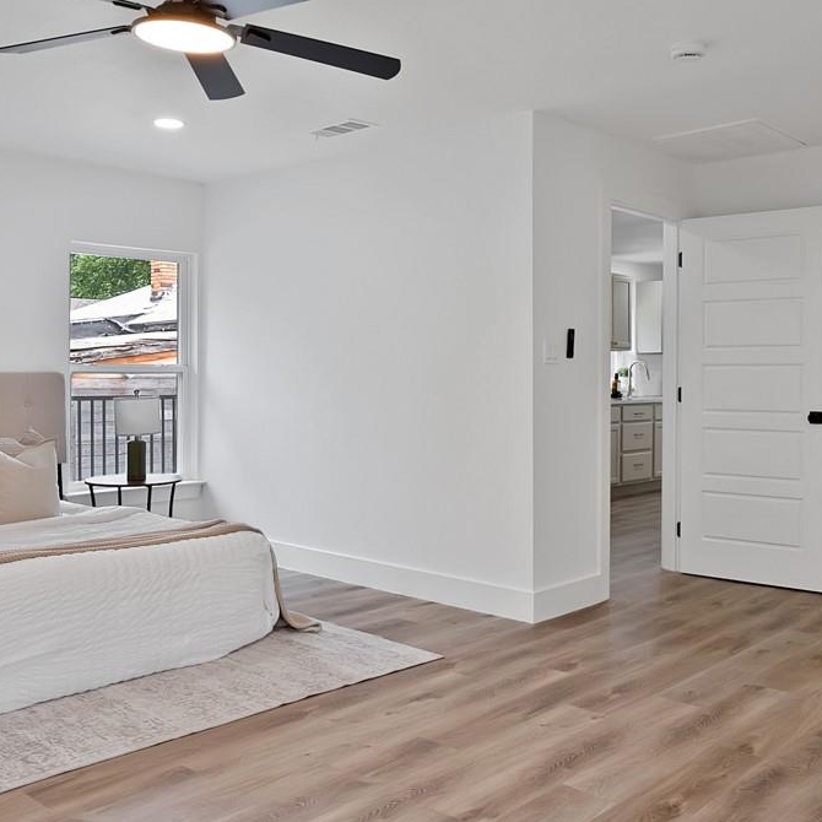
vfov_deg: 49.7
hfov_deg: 49.7
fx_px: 887
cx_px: 447
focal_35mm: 33
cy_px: 370
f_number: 9
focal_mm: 13
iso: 640
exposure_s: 1/6
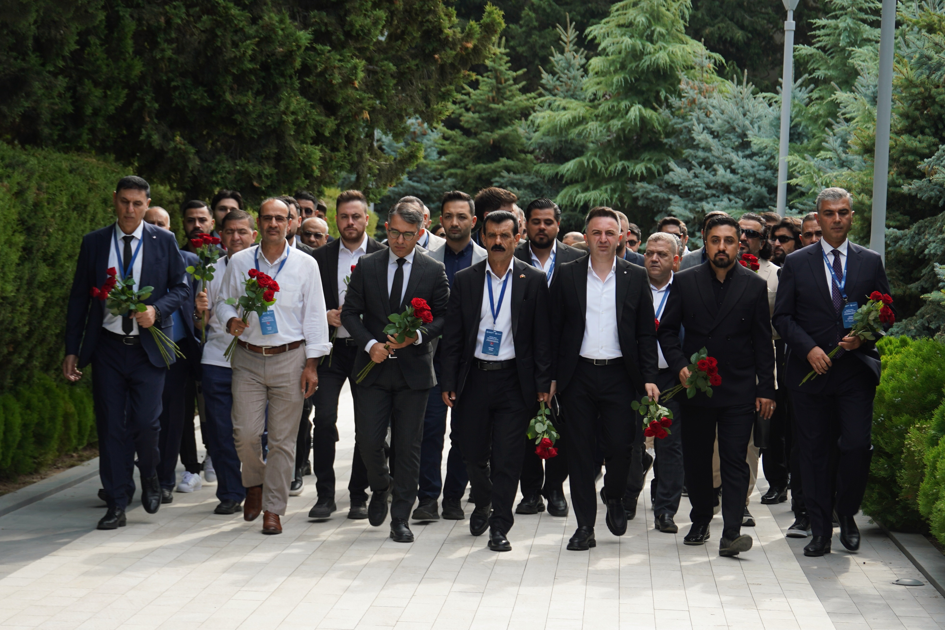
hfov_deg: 19.8
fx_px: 2704
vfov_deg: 13.3
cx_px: 472
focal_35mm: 103
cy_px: 315
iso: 100
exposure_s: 1/125
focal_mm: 69
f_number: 5.6
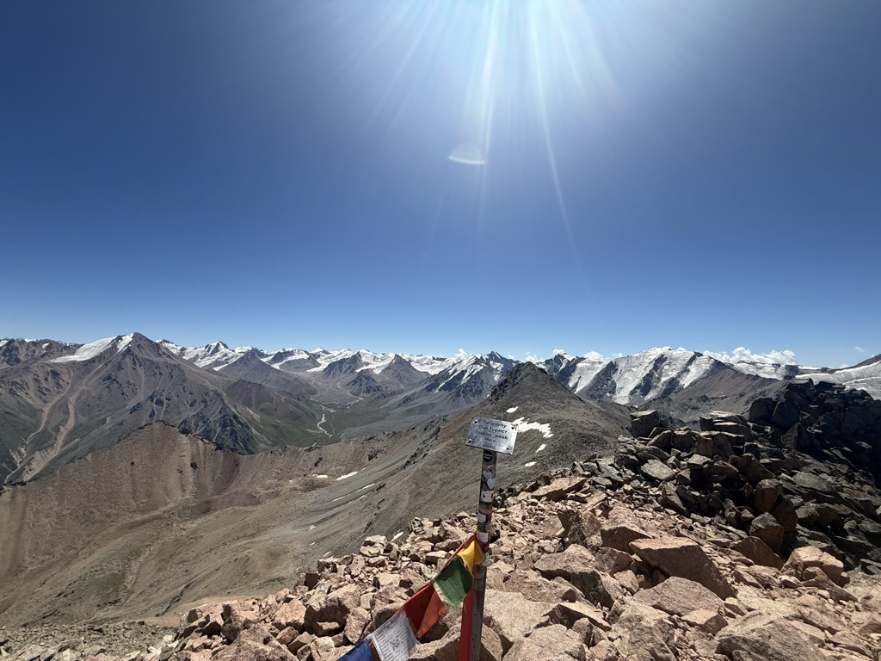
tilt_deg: +5.3
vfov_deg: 85.7
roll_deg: -2.2
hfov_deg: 102.1
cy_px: 330
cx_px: 440
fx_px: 356
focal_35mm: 14
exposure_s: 1/3891
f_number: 2.2
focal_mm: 2.22
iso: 50
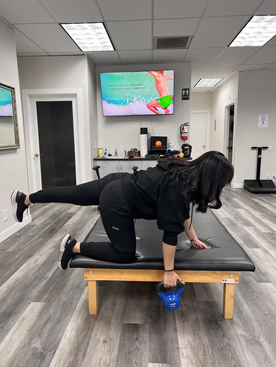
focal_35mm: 26
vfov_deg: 67.3
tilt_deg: -6.7
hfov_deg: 53.1
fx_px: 276
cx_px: 138
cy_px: 184
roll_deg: +2.0
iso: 80
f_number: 1.5
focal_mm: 5.7
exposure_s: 1/60
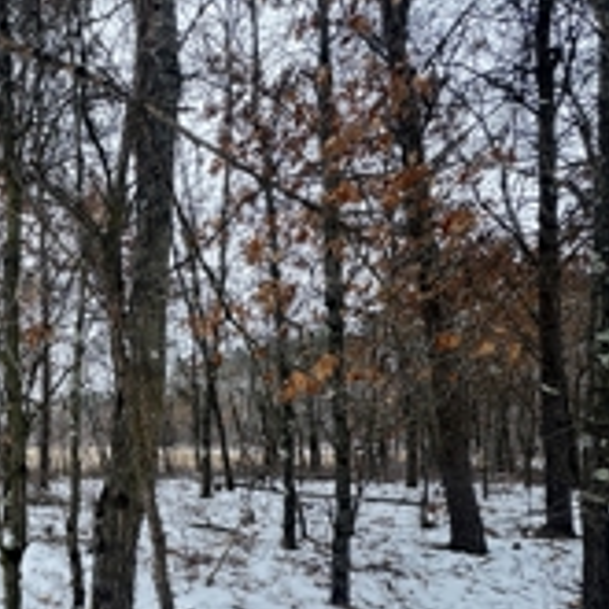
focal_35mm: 30
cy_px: 439
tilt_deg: -0.4
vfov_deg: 52.2
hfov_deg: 43.7
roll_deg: +0.7
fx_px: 597
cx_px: -37
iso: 40
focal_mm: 2.22
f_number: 2.2
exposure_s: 1/116
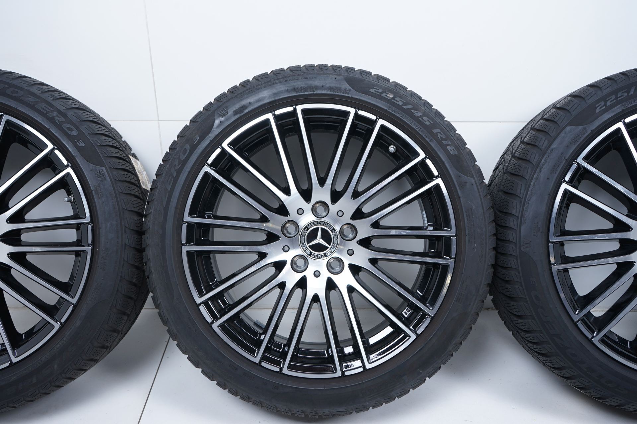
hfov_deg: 57.3
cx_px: 318
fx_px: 583
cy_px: 212
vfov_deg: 39.9
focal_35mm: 33
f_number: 7.1
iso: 250
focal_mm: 33
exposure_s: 1/100
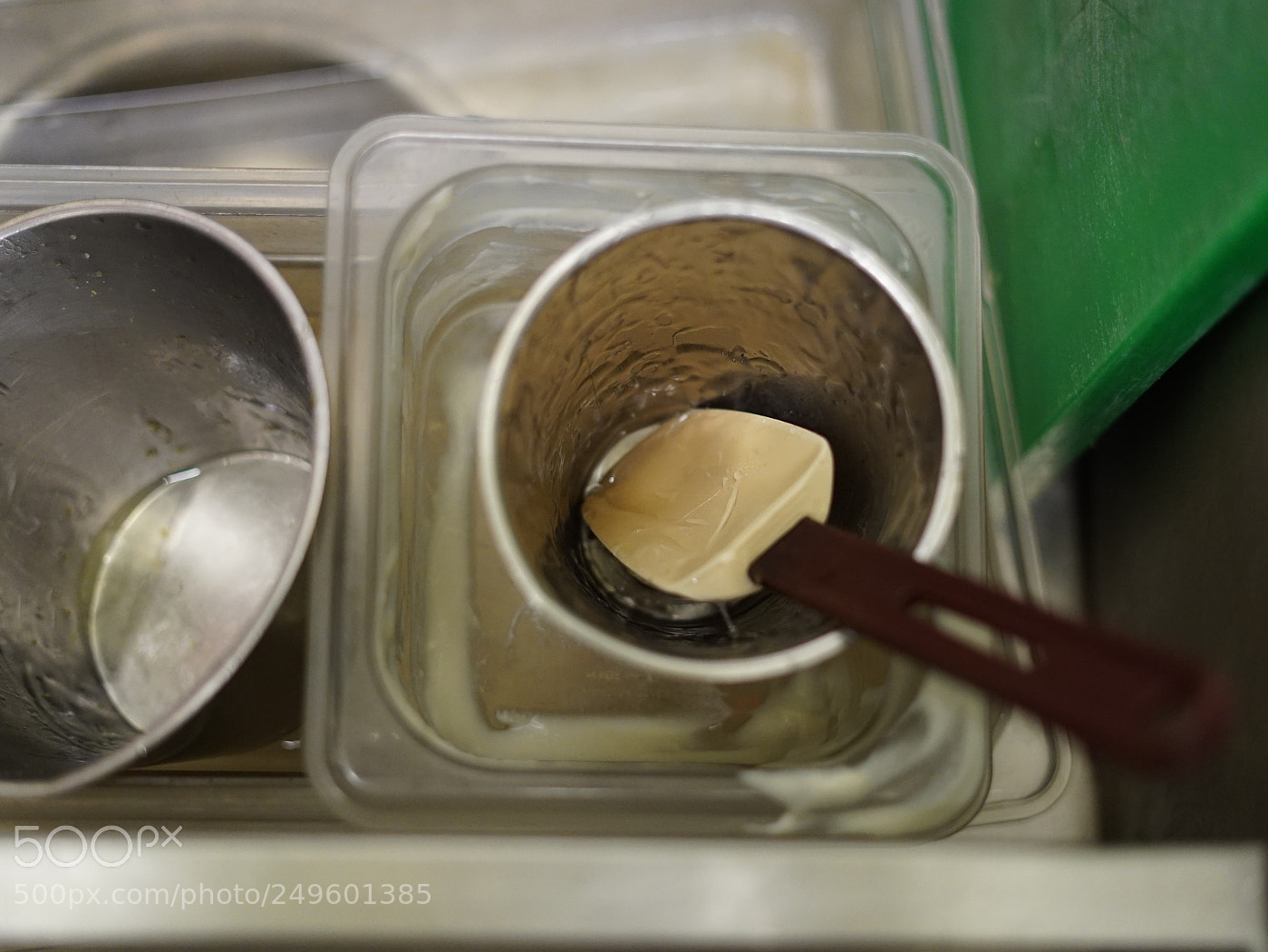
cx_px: 682
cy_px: 481
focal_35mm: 55
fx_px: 2015
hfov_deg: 34.9
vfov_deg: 26.6
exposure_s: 1/160
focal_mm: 50
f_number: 2
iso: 2500
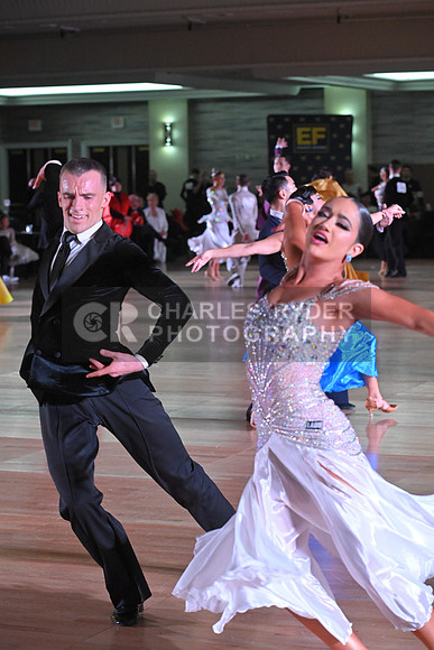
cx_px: 217
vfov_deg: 20.4
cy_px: 325
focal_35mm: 100
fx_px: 1807
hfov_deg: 13.7
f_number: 5.6
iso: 5000
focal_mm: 100
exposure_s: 1/400
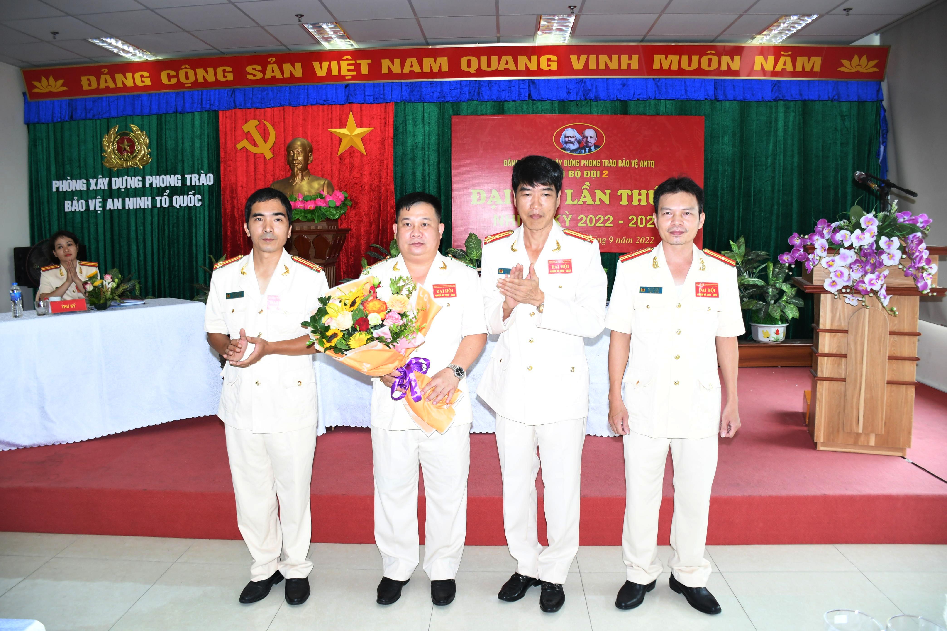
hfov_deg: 67.4
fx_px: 710
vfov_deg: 47.9
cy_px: 316
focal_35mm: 27
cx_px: 474
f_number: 3.5
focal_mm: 18
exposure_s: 1/200
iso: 640
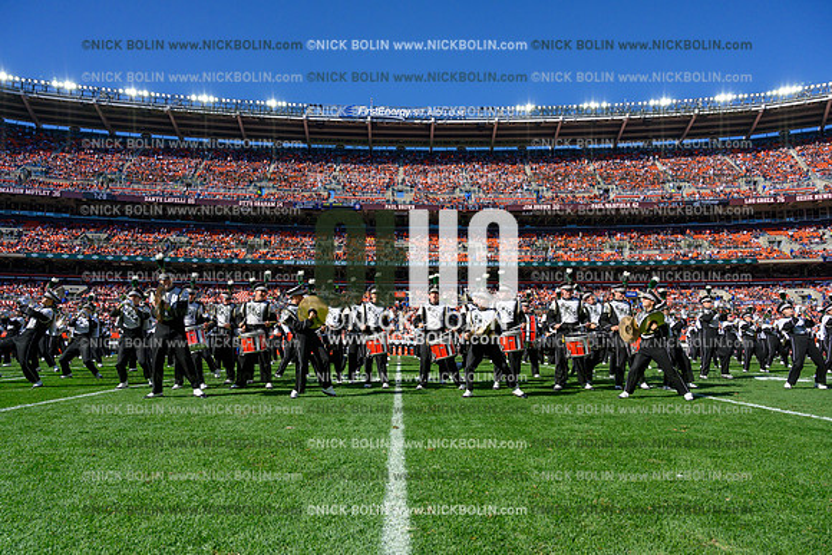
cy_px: 278
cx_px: 416
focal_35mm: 24
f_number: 8
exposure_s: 1/4000
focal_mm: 24
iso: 1000
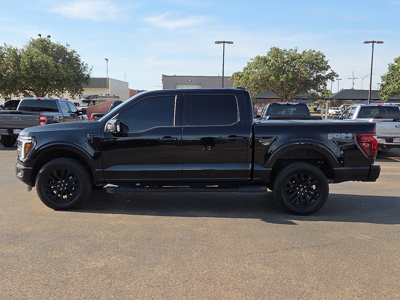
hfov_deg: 50.1
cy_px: 150
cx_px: 200
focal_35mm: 37
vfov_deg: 38.7
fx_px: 428
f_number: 1.8
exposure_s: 1/3333
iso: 76
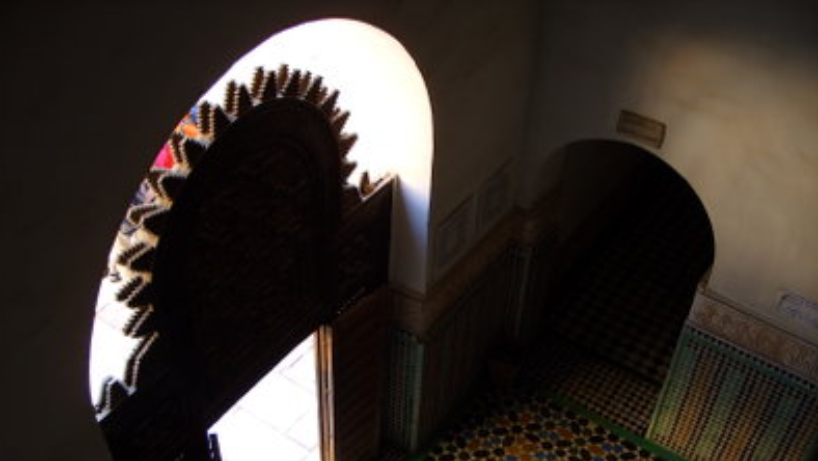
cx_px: 405
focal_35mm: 42
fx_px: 911
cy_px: 309
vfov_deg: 28.2
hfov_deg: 48.3
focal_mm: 7.8
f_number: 2.8
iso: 50
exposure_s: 1/15
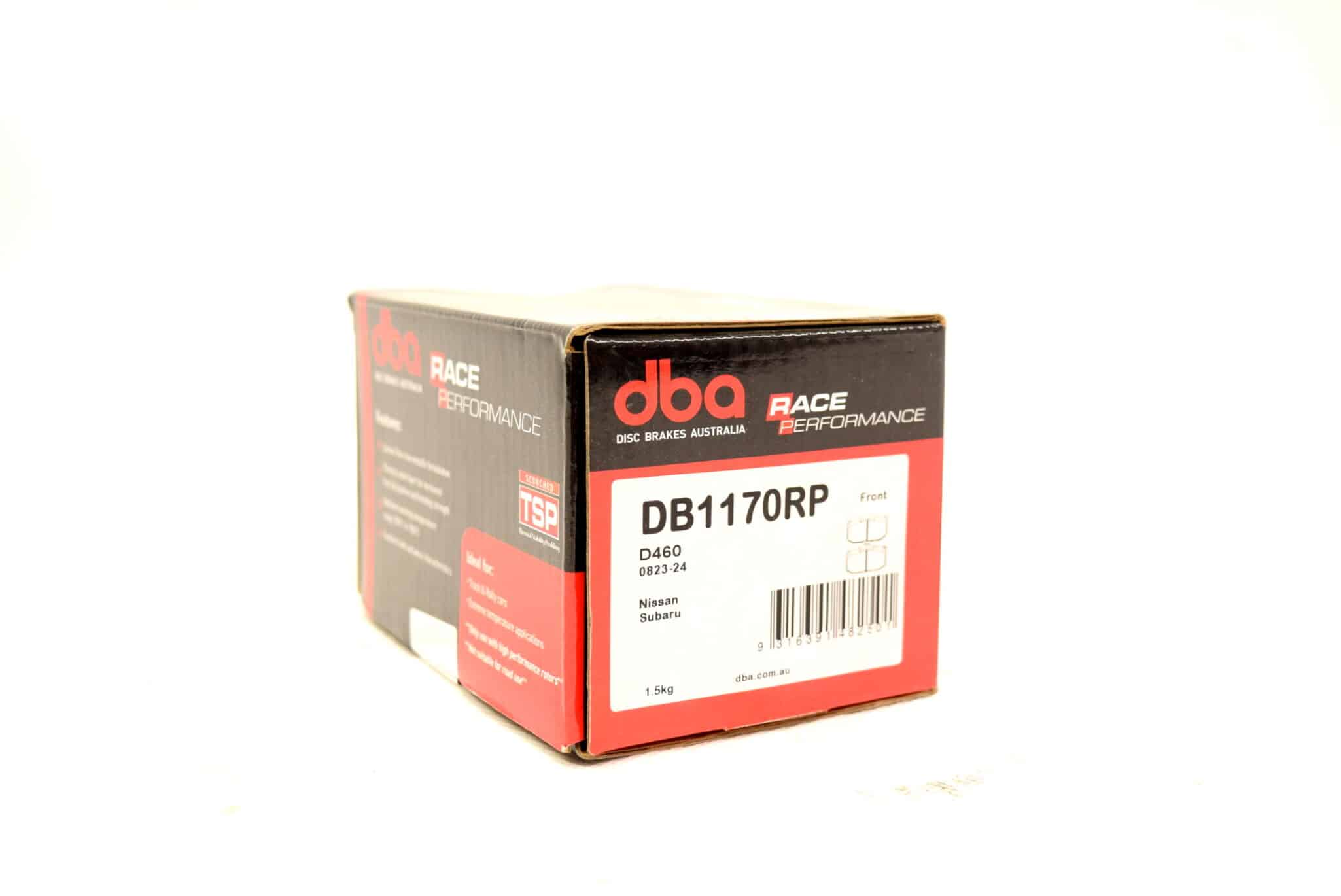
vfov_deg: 29.9
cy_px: 448
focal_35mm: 45
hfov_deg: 43.6
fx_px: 1677
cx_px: 670
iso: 400
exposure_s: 1/125
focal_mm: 30
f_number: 5.6
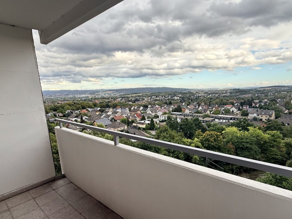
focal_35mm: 20
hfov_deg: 81.7
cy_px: 134
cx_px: 146
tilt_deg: -13.7
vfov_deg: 65.2
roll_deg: +1.5
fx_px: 169
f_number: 2.2
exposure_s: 1/338
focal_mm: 2.22
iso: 64
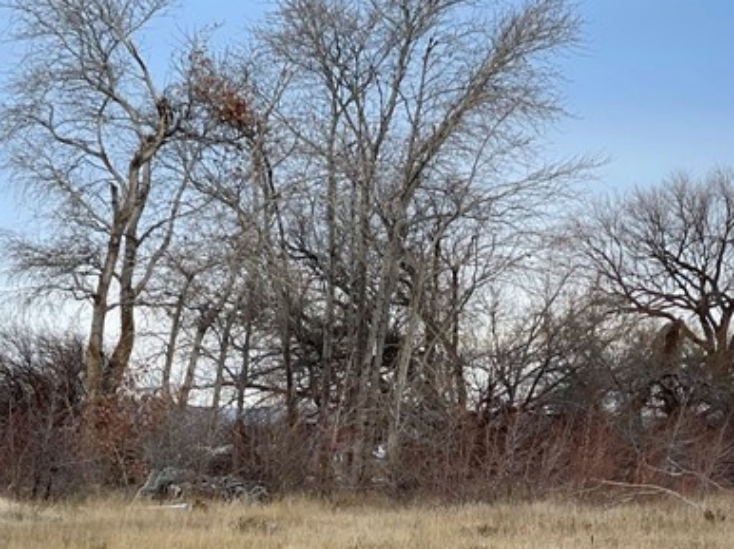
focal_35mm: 170
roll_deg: +0.1
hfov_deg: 11.6
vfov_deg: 8.6
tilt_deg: -2.9
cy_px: 655
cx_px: 456
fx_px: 3602
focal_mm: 7.5
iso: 20
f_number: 2.2
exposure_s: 1/121
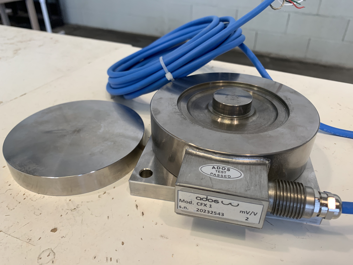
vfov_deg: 53.1
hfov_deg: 67.3
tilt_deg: -36.4
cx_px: 176
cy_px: 132
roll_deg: -0.1
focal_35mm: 26
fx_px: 265
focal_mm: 4.25
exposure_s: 1/100
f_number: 1.8
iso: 100
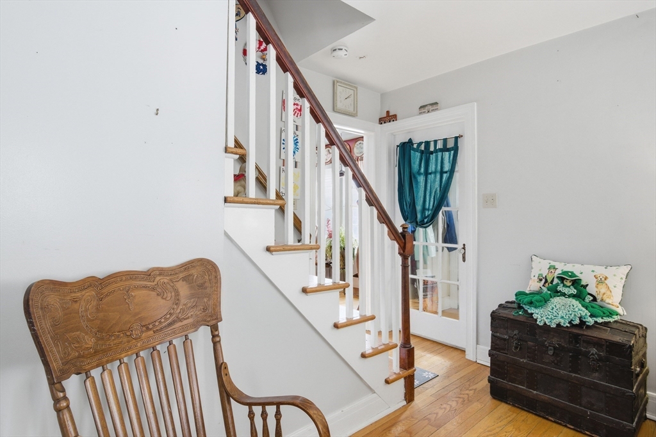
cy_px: 218
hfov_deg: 95.0
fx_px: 301
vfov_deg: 72.1
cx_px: 328
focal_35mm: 16
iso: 800
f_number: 7.1
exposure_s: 1/160
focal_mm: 11
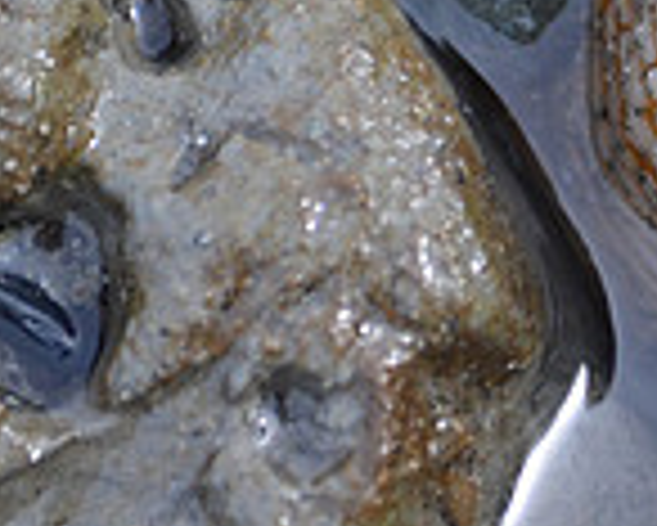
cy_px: -229
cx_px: 1008
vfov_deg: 1.2
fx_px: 26015
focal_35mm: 1337
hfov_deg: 1.4
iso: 720
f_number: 5.3
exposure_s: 1/1000
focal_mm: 240
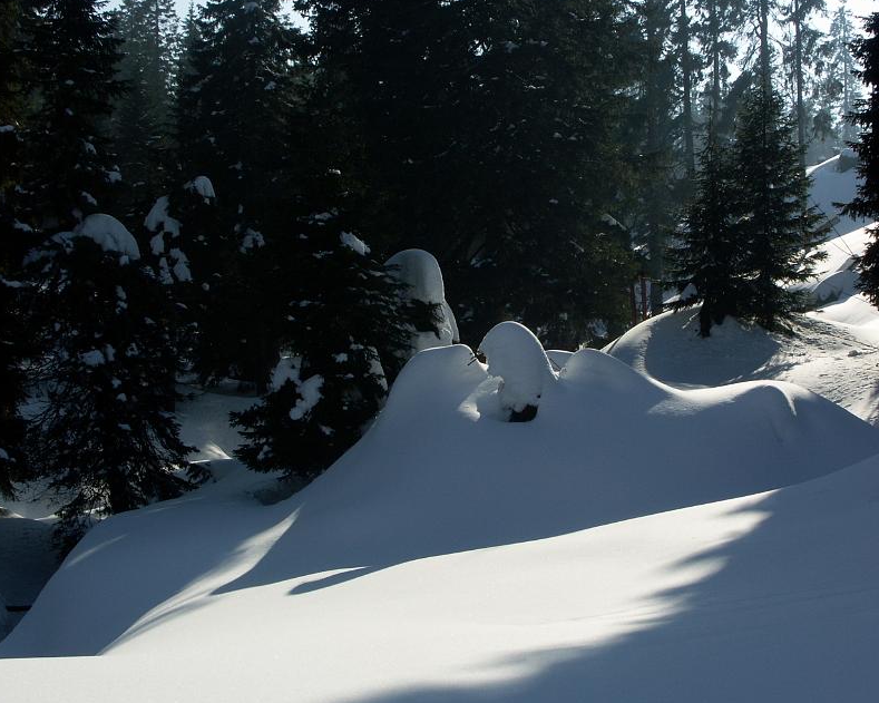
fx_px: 1483
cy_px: 358
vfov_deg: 26.7
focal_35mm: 57
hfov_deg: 33.0
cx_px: 505
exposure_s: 1/400
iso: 64
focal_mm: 11.57
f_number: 8
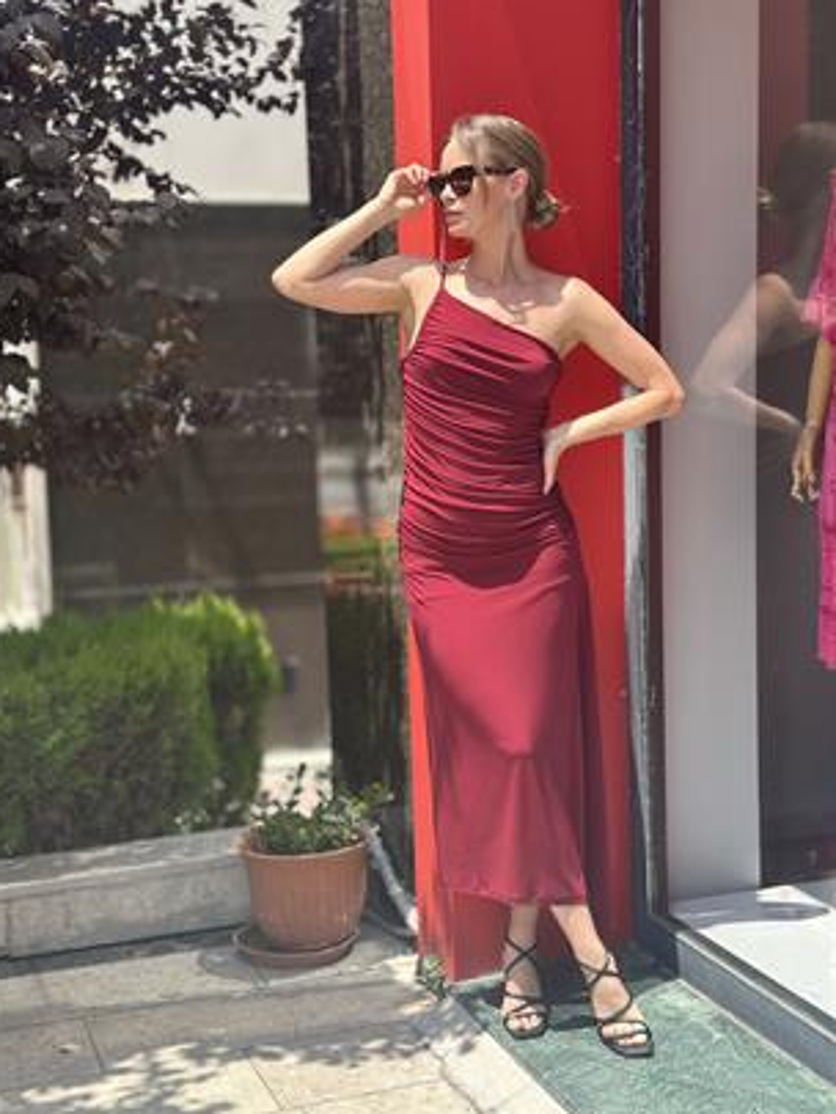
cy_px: 557
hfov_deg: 29.7
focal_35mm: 49
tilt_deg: -8.0
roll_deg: +0.3
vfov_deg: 38.9
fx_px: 1577
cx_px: 412
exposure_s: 1/2114
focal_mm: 6.86
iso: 100
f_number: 1.78
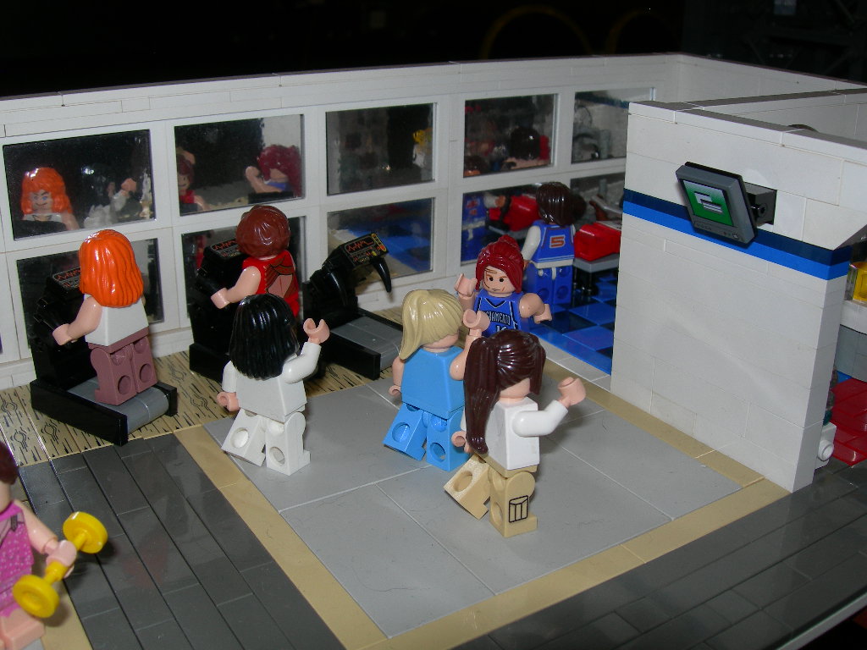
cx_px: 434
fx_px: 952
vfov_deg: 37.7
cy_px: 325
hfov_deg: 49.0
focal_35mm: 38
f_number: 4.8
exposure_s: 1/60.1
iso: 50
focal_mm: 7.8
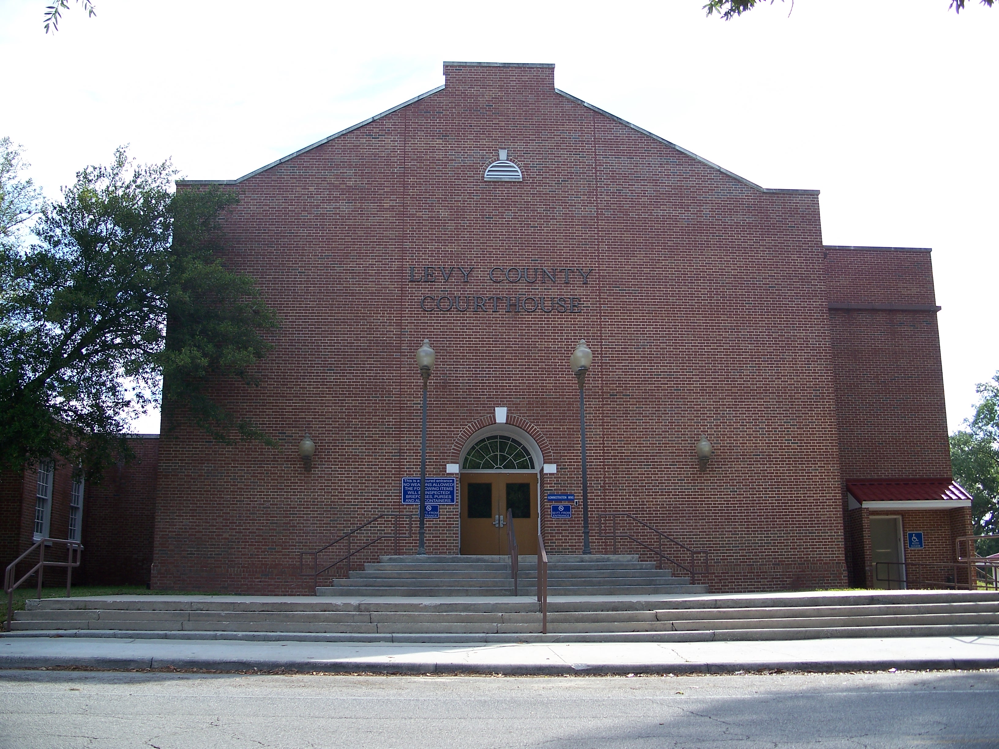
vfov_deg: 38.7
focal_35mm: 37
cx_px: 500
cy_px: 374
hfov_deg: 50.1
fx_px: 1068
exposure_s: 1/320
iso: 64
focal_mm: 7.8
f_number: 2.8
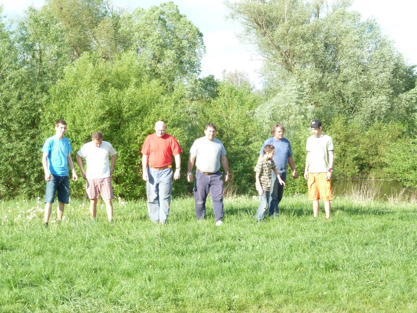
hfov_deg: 27.0
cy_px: 156
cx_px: 208
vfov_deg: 20.4
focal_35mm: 72
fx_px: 867
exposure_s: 1/125
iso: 80
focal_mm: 11.9
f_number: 4.1
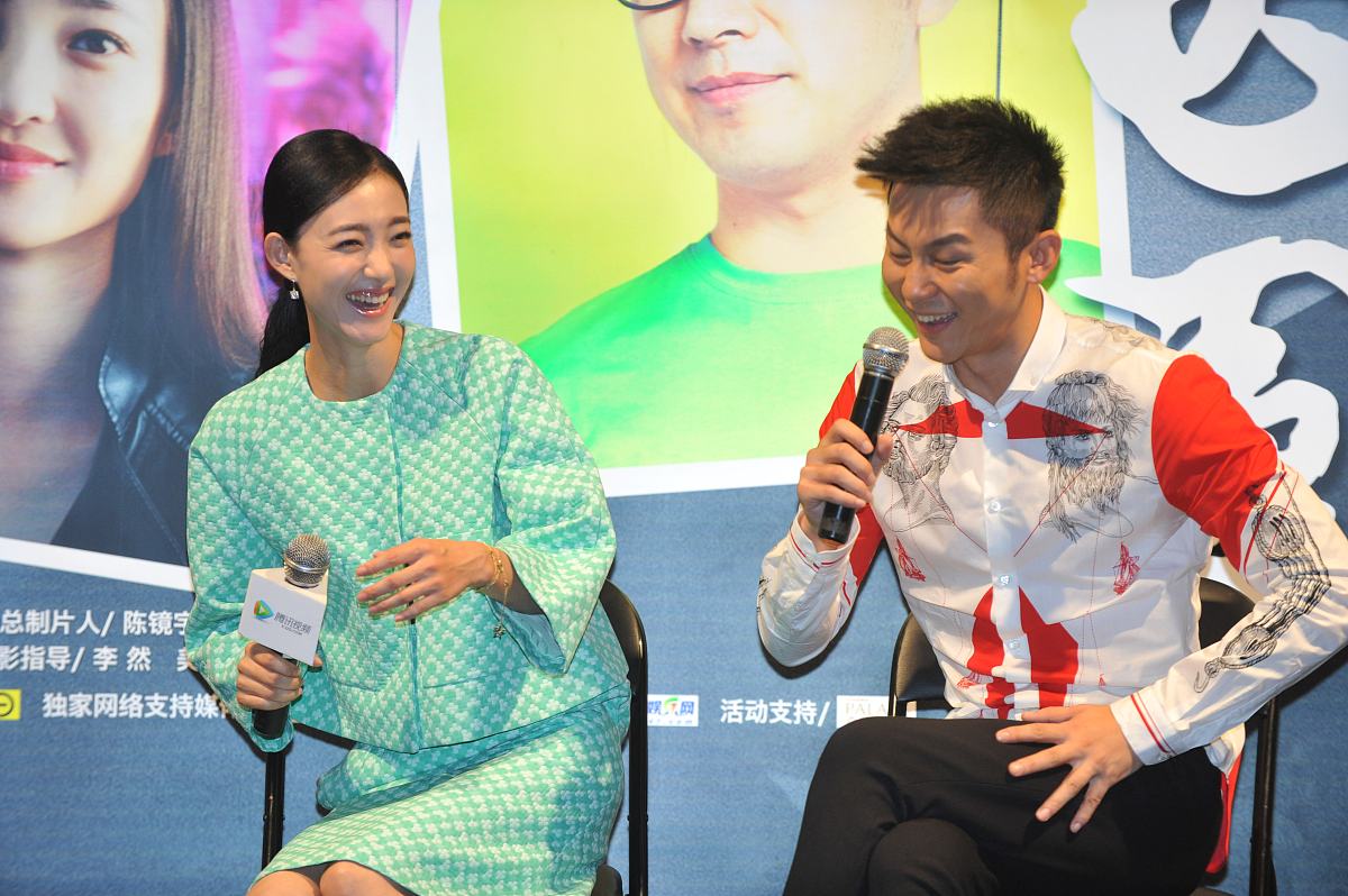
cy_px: 448
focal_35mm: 190
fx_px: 7108
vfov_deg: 7.2
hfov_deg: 10.8
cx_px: 674
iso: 1000
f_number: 4
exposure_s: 1/250
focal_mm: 190
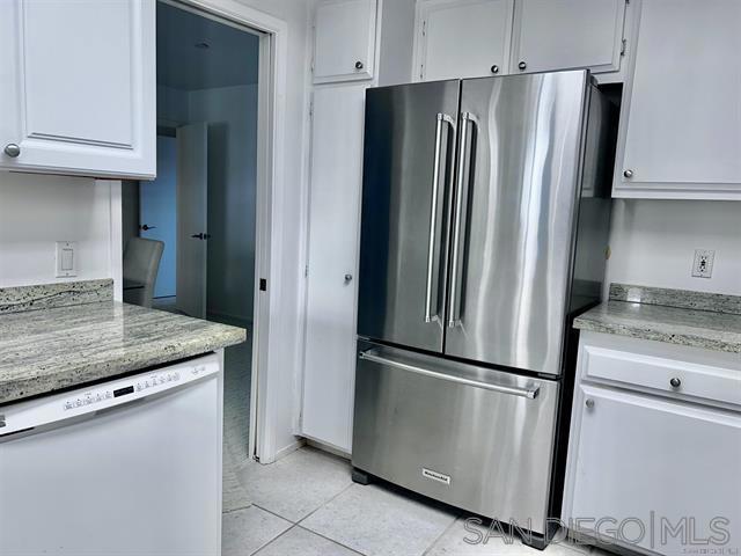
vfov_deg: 53.1
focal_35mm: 26
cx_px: 370
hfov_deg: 67.3
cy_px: 278
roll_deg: -4.1
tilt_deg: -8.4
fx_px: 557
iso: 40
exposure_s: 1/120
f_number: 1.5
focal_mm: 5.7
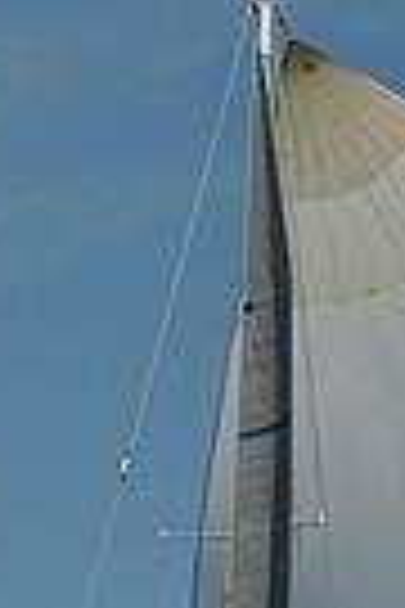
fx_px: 5062
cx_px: 232
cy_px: 1157
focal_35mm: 300
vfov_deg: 6.7
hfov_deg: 4.6
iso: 280
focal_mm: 70
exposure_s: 1/1600
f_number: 9
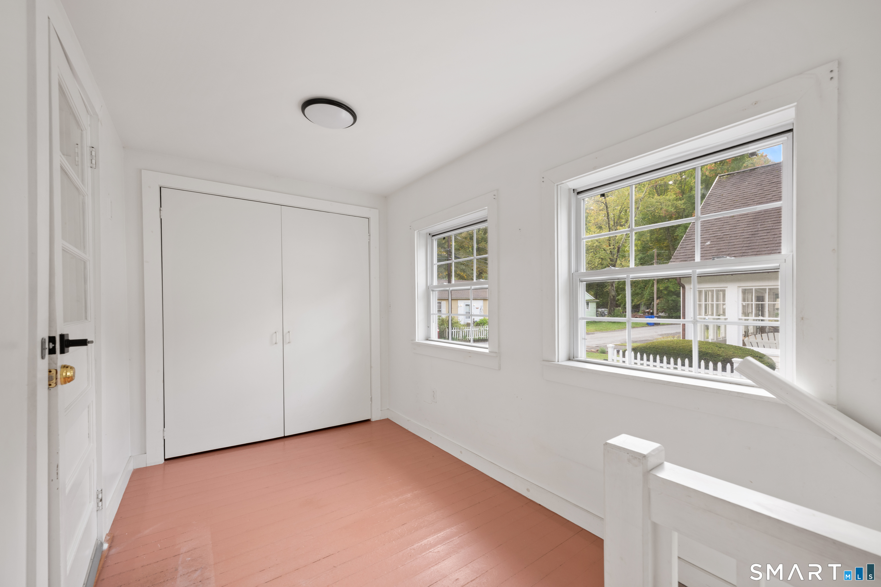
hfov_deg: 104.3
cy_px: 294
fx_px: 343
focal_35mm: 14
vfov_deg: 81.2
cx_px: 440
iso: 250
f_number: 8
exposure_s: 1/4
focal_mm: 14
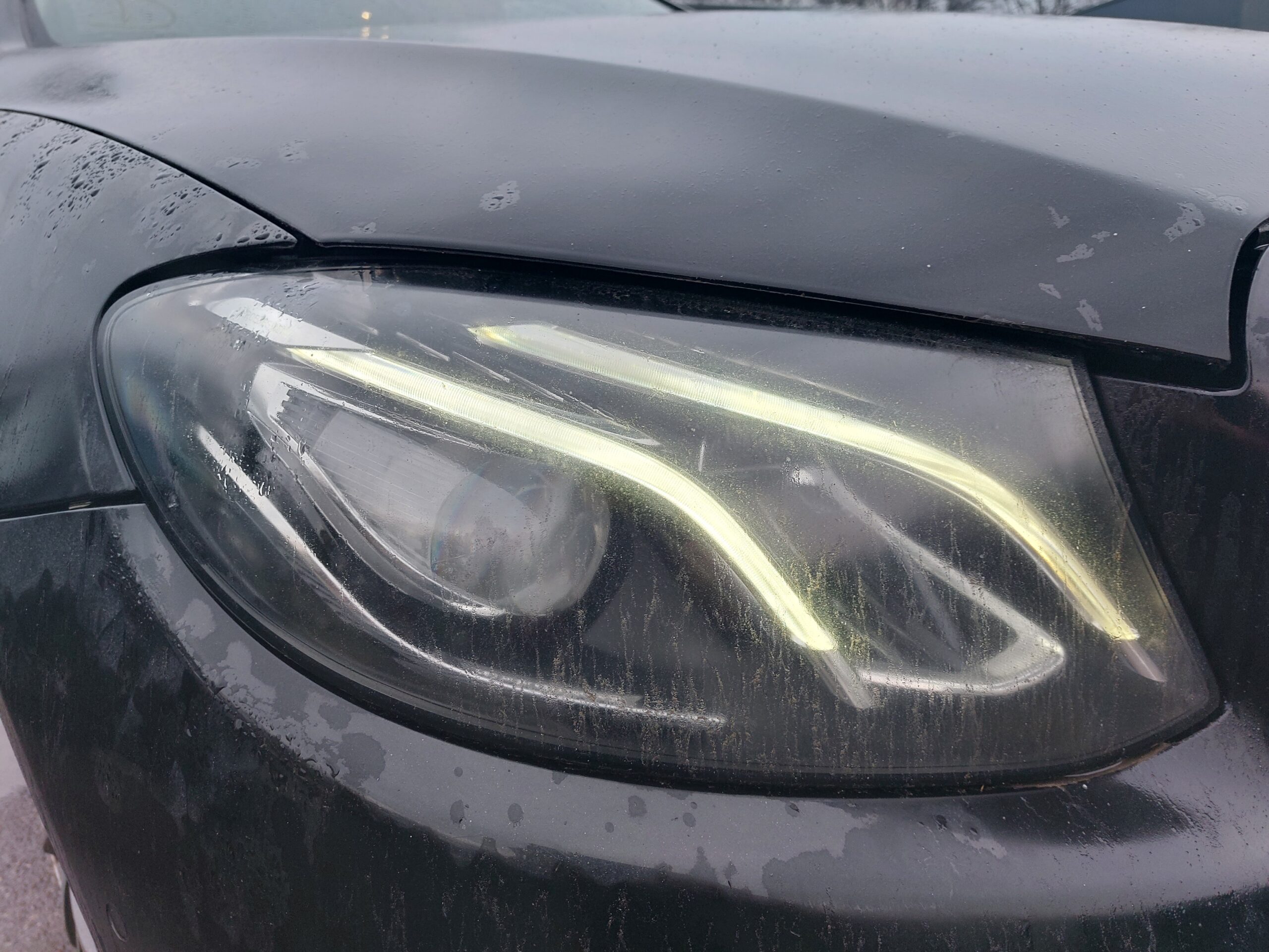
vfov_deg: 56.8
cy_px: 476
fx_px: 880
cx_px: 634
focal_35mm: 24
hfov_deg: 71.6
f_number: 1.8
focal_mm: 5.23
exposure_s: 1/50
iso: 25
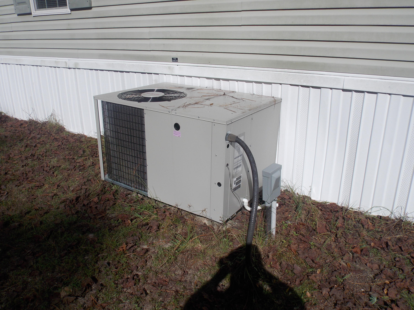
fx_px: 323
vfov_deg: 51.4
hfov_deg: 65.3
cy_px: 155
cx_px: 207
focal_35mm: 27
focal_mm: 4.8
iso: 80
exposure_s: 1/250
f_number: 10.2
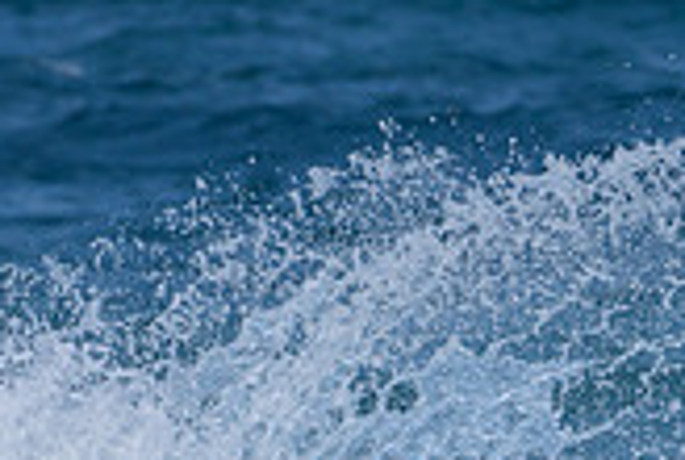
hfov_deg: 1.0
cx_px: 342
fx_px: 41250
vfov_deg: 0.6
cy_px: 706
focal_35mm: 2164
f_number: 5.6
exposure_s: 1/2000
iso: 125
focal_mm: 500
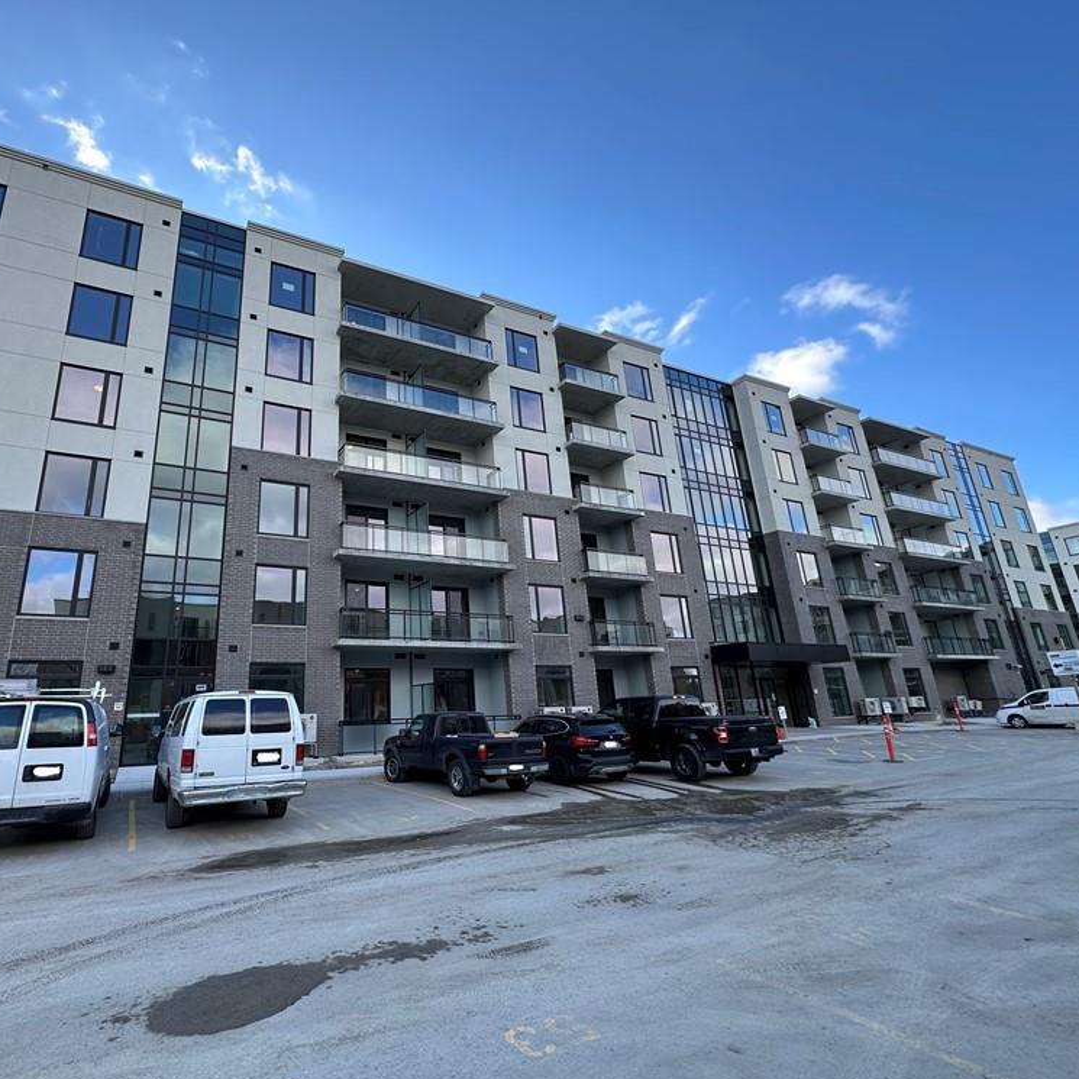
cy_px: 532
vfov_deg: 84.0
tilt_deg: +16.5
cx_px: 417
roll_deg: +1.2
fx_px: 600
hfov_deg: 82.7
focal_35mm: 17
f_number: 2.2
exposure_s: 1/322
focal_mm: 2.22
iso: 40
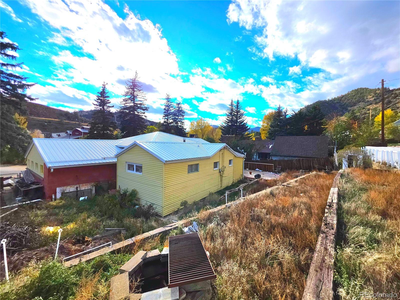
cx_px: 200
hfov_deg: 106.2
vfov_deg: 89.9
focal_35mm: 13
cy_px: 150
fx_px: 150
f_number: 1.9
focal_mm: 2.2
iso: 16
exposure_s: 1/1250
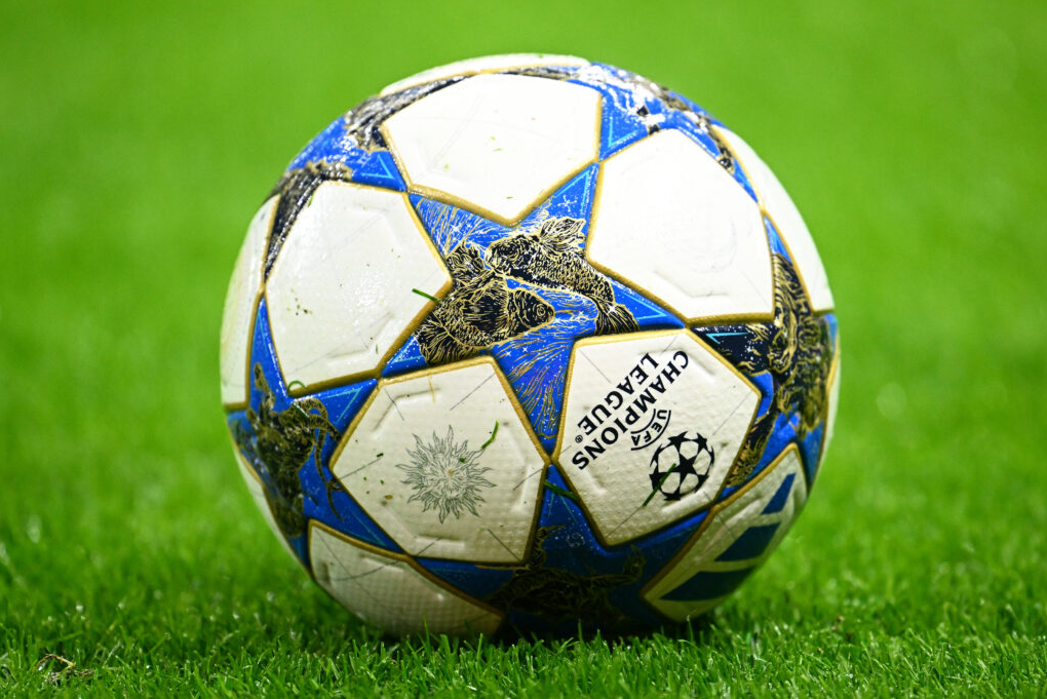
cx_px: 525
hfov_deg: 3.7
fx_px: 16351
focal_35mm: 562
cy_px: 350
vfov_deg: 2.4
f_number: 4
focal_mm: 560
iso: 3200
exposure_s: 1/1000
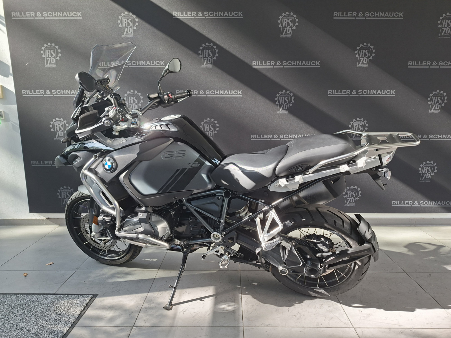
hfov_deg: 73.9
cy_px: 169
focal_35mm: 23
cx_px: 226
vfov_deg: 58.9
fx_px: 300
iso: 50
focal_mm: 5.54
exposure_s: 1/120
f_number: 1.8
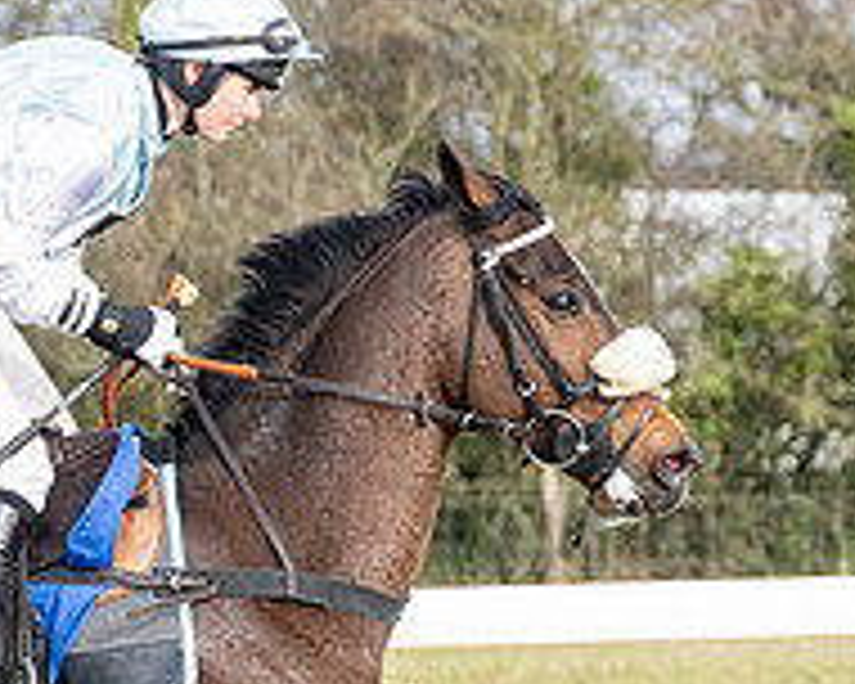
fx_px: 14626
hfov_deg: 3.3
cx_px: 407
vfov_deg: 2.7
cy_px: 872
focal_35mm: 578
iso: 800
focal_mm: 140
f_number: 5
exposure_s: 1/2000
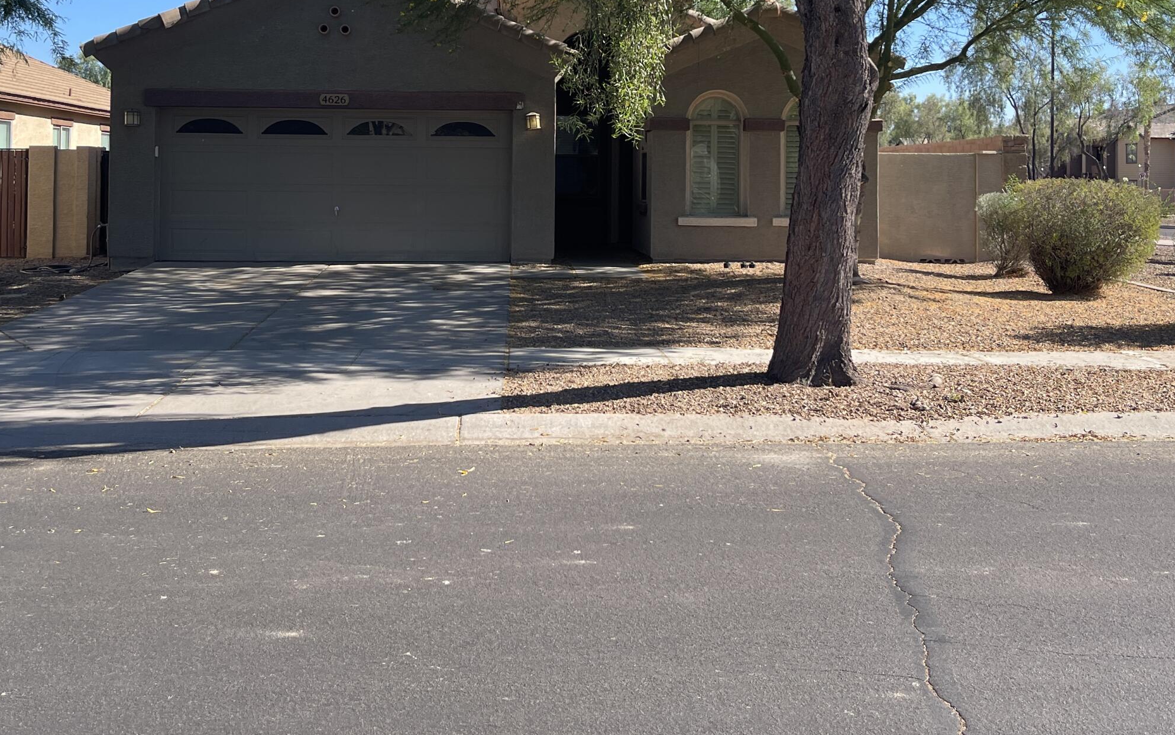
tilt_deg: +1.9
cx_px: 552
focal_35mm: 40
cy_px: 156
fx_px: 1281
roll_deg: -0.6
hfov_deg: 49.2
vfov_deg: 31.2
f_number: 1.6
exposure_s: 1/1456
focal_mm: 5.1
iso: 32
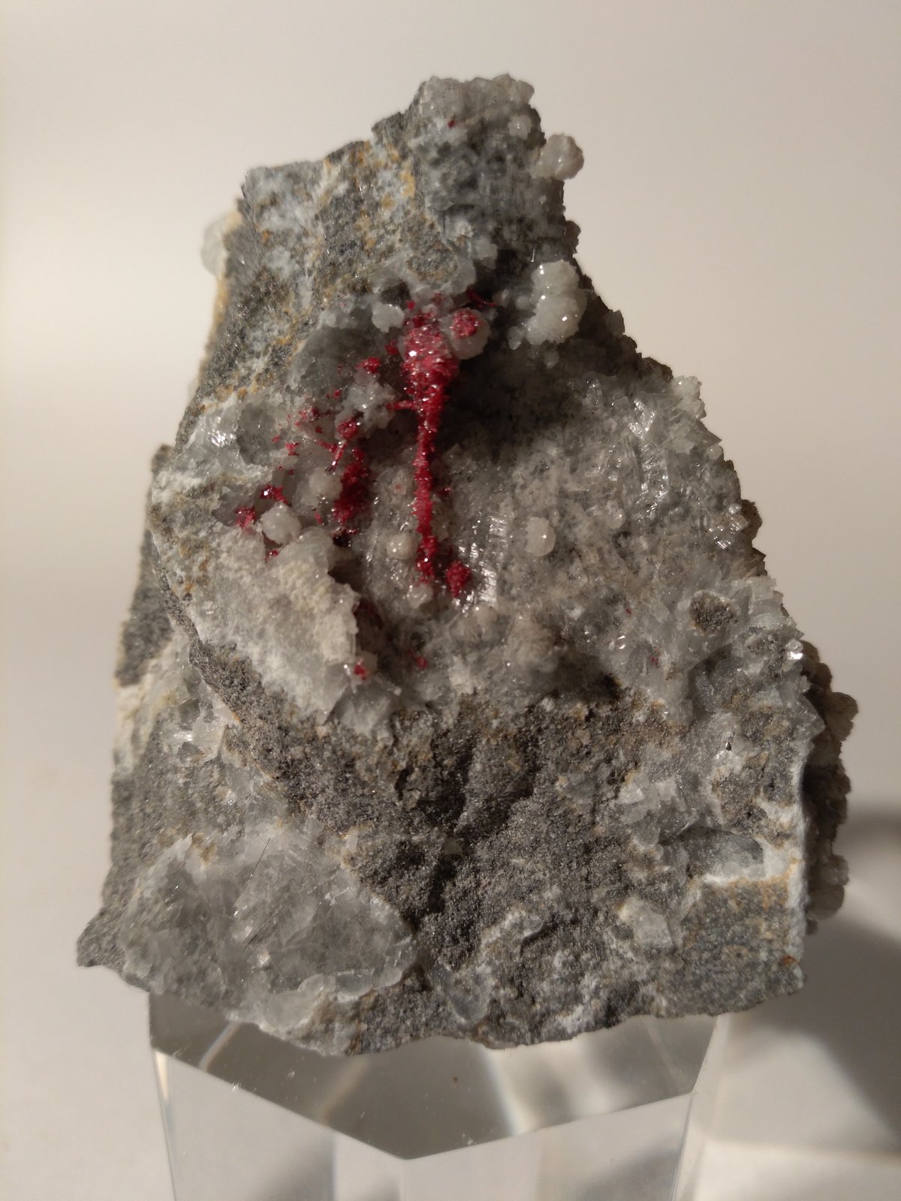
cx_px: 450
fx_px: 902
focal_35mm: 26
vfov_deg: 67.3
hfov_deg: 53.1
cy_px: 600
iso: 104
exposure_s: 1/50
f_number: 2
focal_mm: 3.54
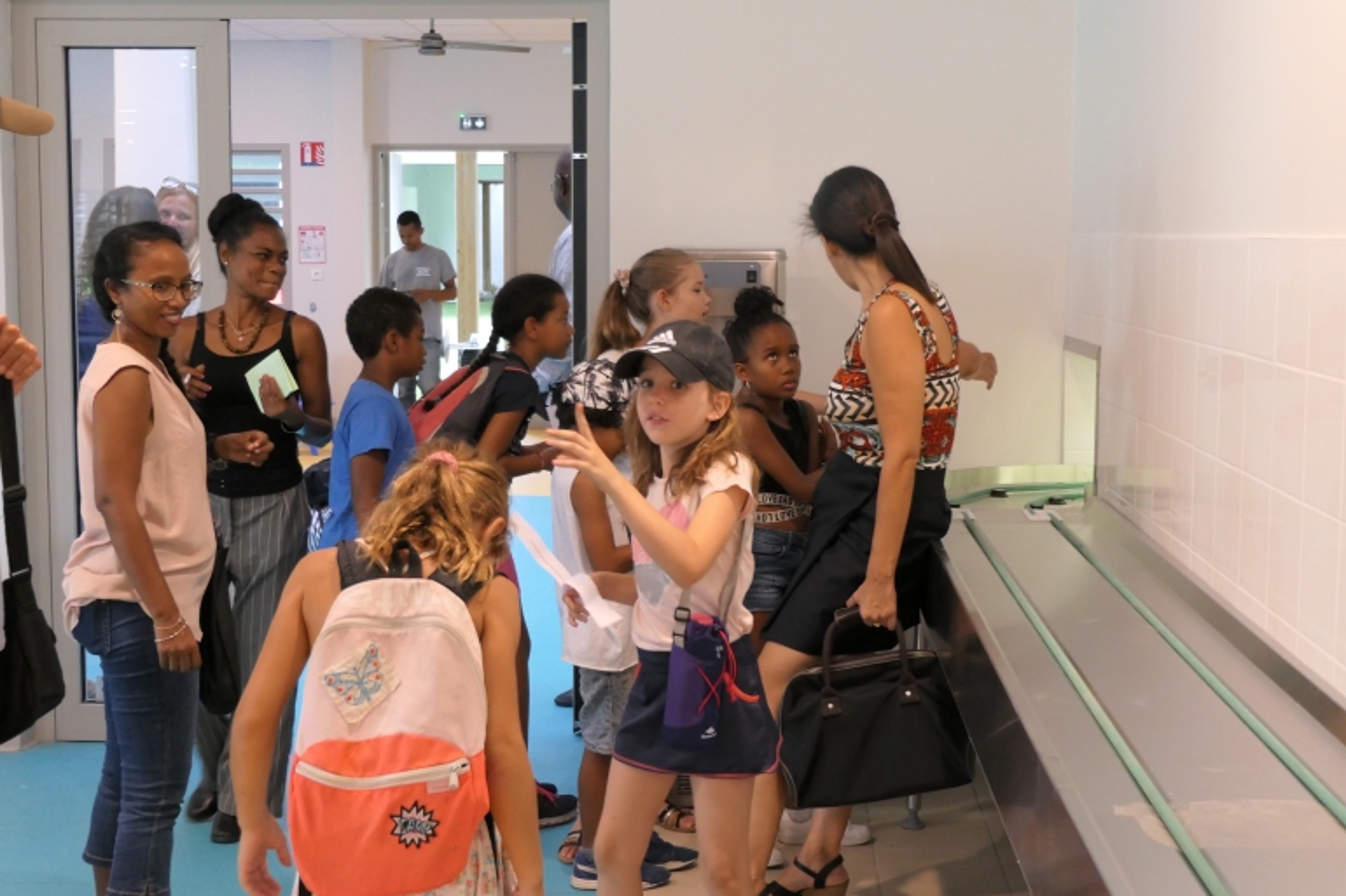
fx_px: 1944
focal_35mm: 52
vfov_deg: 26.0
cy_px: 448
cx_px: 673
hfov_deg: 38.2
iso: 1250
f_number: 3.6
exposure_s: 1/80
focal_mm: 19
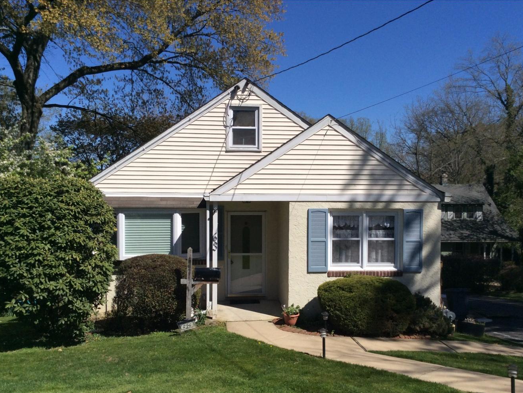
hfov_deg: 51.4
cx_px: 263
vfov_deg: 39.6
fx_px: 544
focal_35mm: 36
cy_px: 213
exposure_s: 1/2488
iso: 32
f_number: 2.4
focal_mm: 3.3
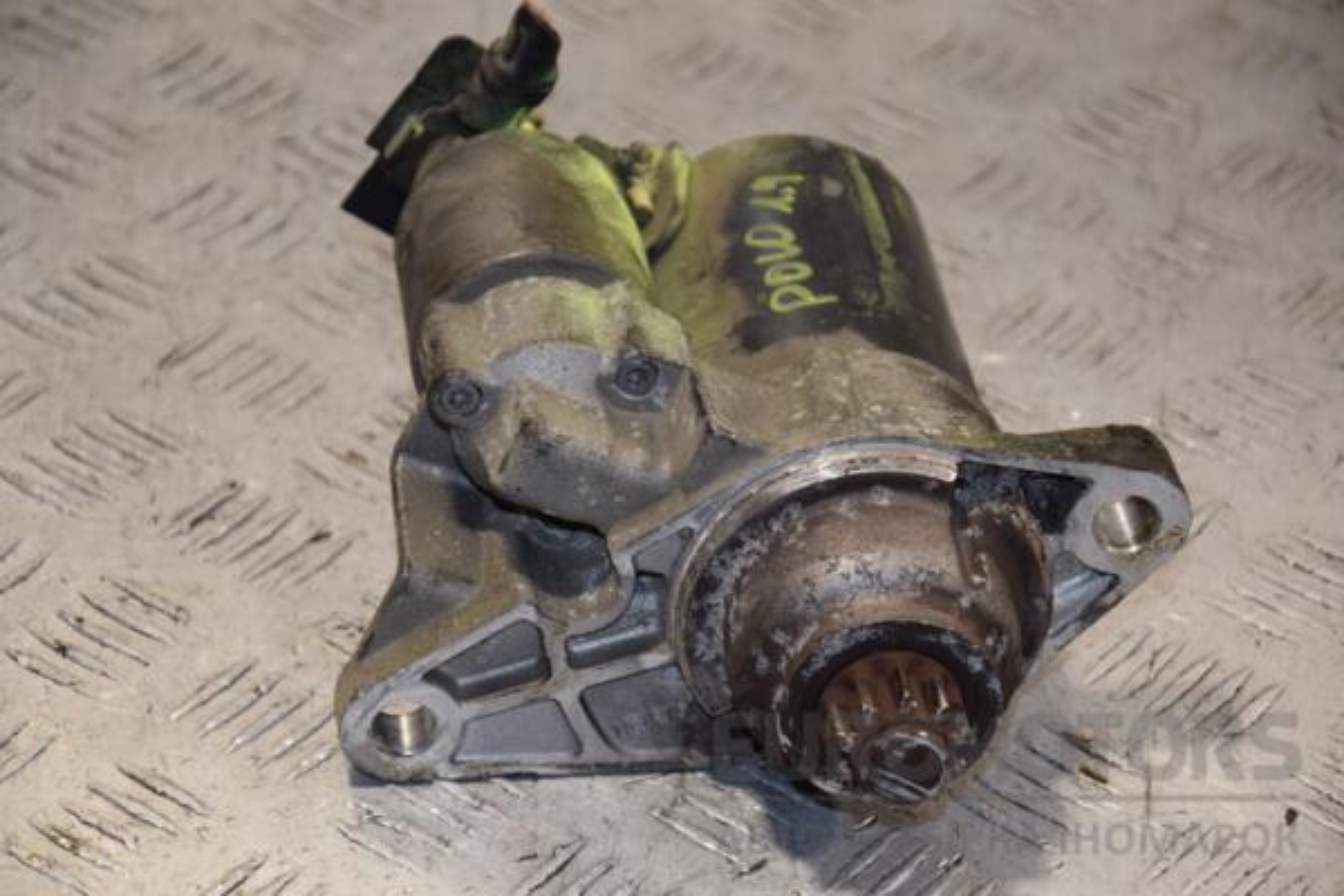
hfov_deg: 14.9
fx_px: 5152
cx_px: 672
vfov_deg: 9.9
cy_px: 448
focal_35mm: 138
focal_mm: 92
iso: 800
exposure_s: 1/160
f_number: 5.6
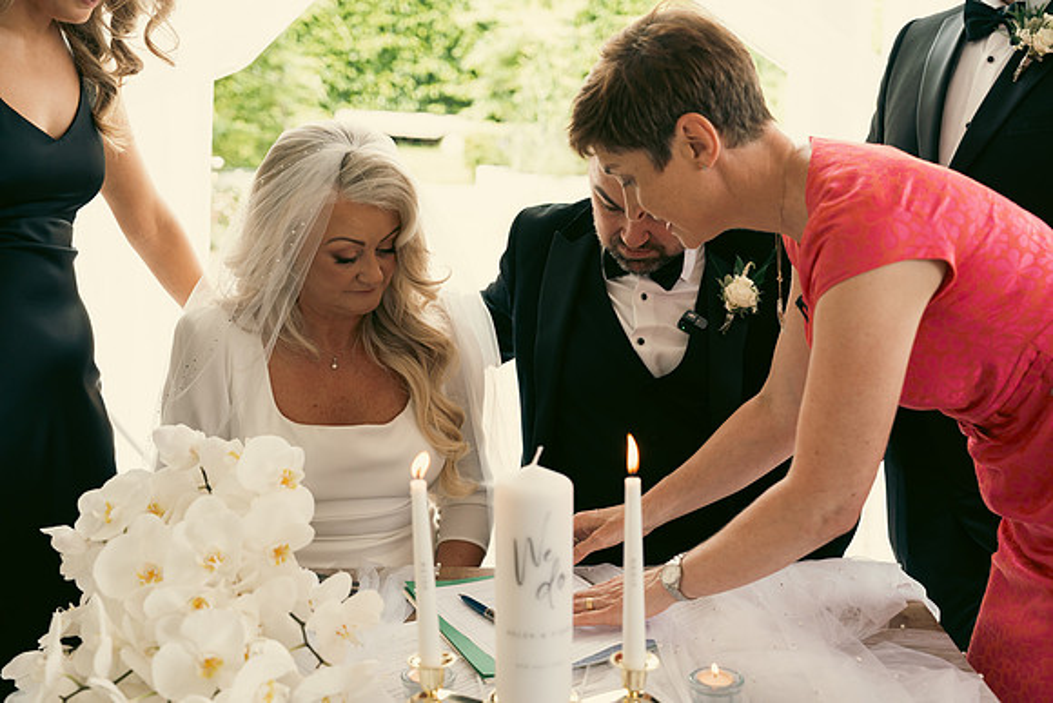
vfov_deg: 26.0
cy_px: 352
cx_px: 526
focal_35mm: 52
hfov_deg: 38.2
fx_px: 1521
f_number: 3.5
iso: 160
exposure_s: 1/160
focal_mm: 52
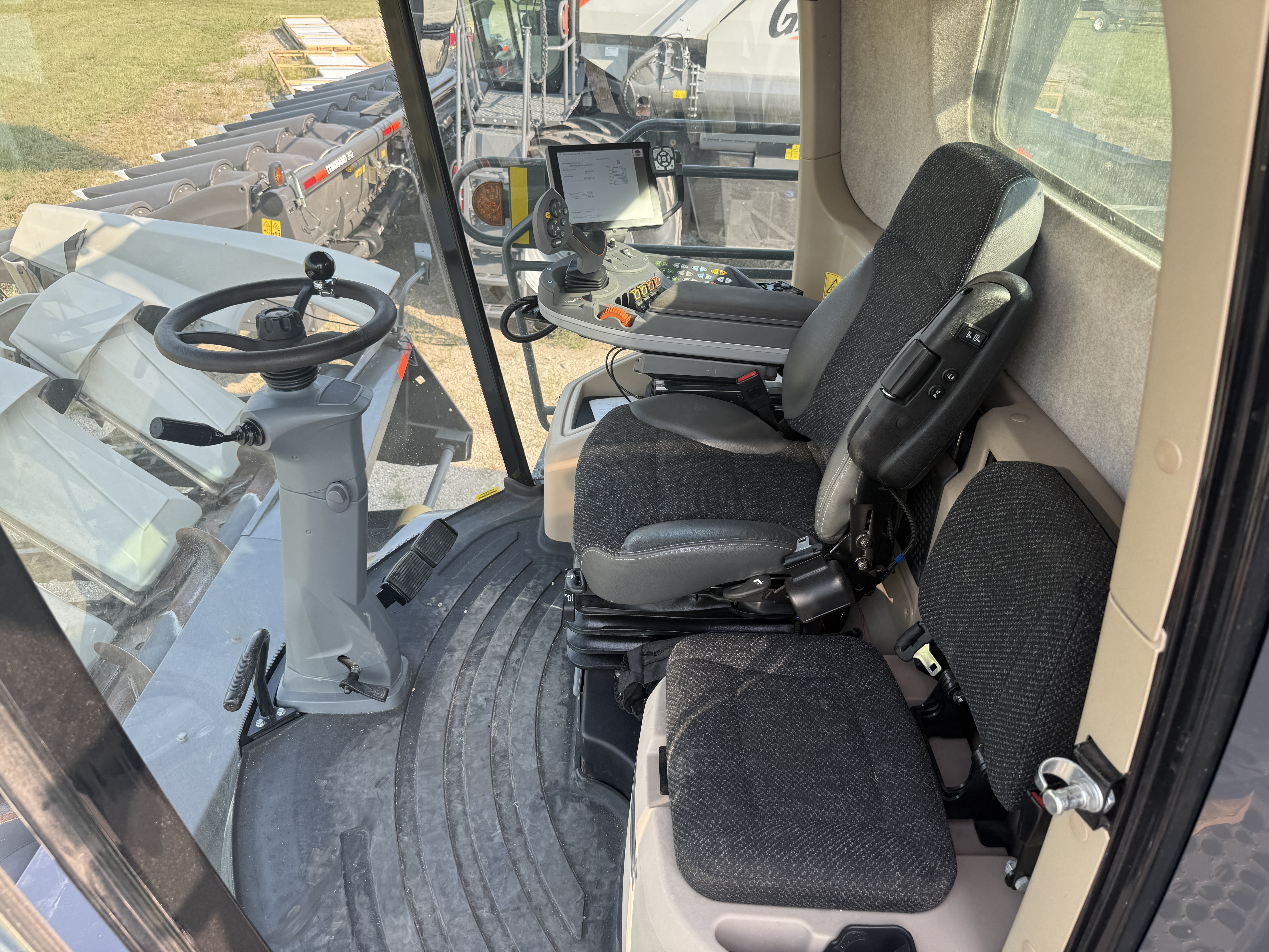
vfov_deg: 56.8
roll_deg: -7.4
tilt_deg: -31.3
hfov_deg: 71.6
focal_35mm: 24
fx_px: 880
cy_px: 476
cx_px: 634
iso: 80
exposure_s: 1/461
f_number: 1.78
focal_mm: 6.76
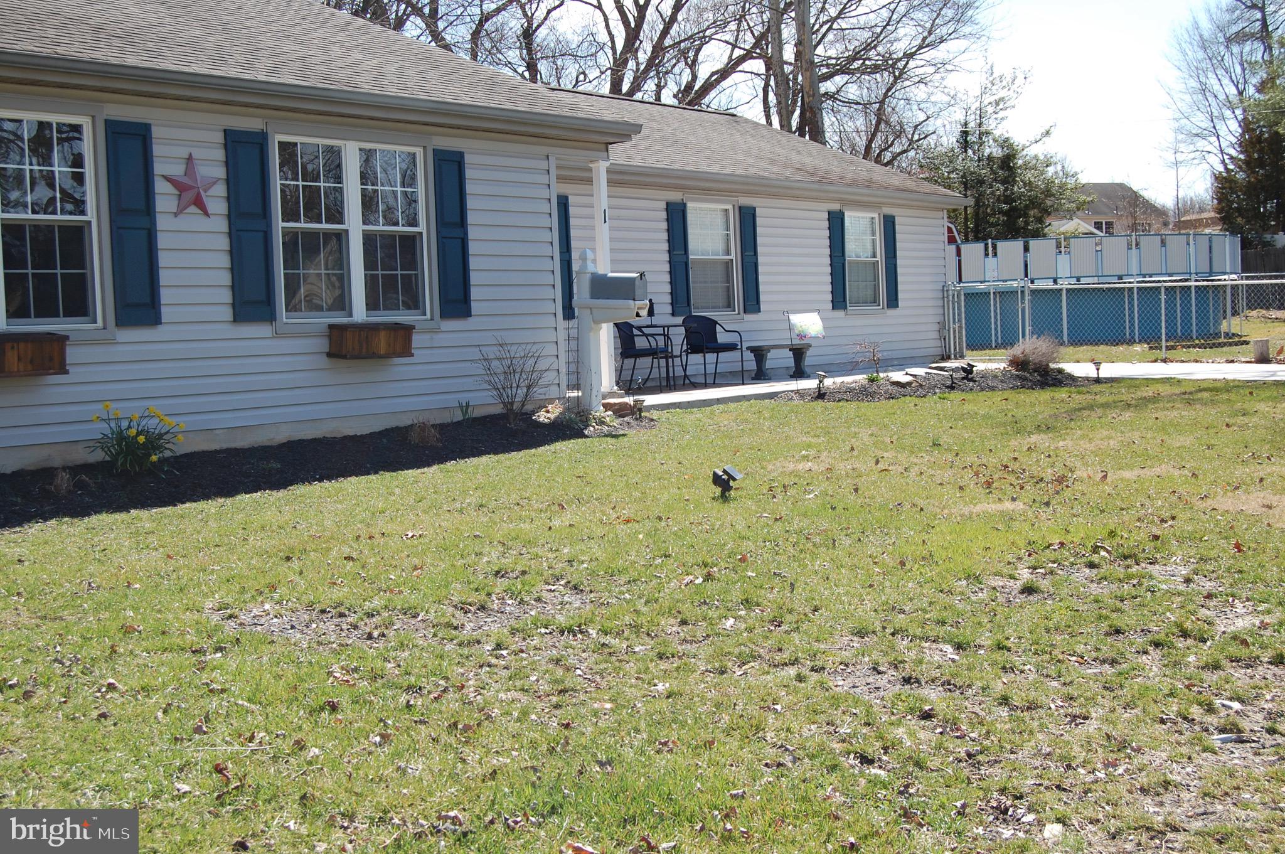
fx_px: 1605
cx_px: 642
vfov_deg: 29.8
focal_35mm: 45
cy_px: 427
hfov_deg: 43.6
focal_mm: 30
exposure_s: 1/250
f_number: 8
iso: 200
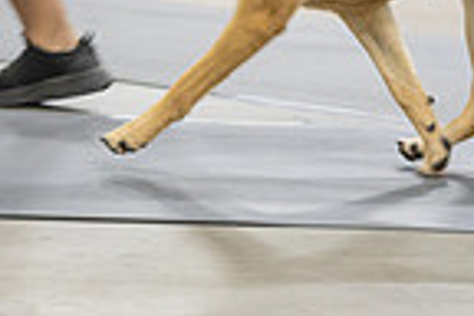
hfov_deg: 5.7
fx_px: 4766
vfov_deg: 3.8
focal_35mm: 362
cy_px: -222
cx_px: 244
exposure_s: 1/160
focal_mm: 90
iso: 2000
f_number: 2.8
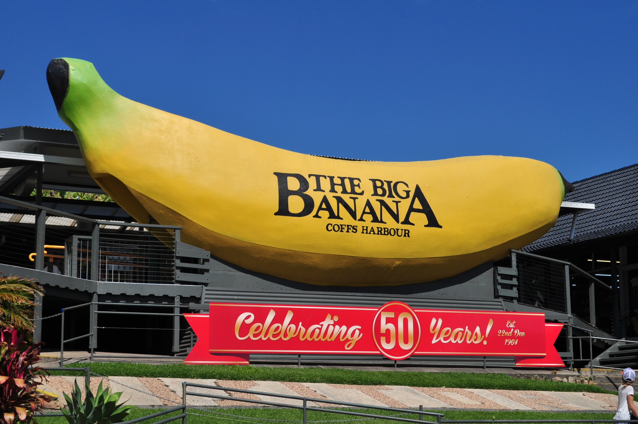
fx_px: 1168
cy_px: 212
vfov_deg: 20.6
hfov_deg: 30.5
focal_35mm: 66
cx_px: 319
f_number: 13
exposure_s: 1/640
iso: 200
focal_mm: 44
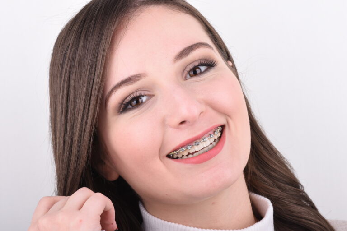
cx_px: 174
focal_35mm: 150
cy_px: 116
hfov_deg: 13.7
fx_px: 1446
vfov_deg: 9.1
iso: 100
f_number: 14
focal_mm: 100
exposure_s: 1/200
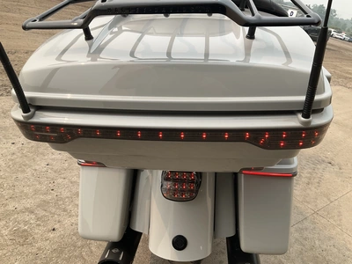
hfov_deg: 61.7
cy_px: 132
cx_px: 176
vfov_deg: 48.2
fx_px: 295
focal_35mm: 29
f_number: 1.8
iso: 25
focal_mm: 3
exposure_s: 1/944
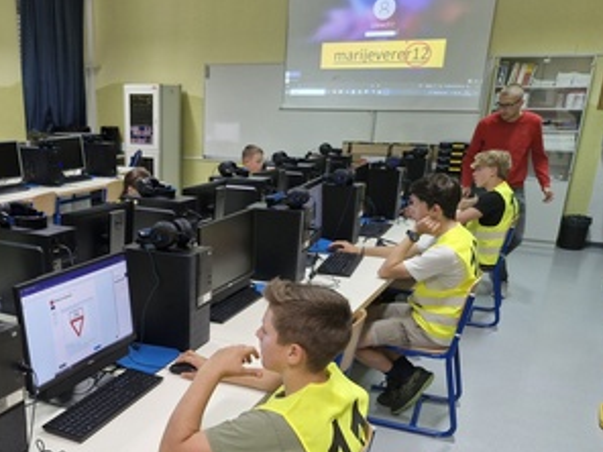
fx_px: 610
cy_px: 340
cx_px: 179
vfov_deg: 39.6
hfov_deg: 51.2
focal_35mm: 35
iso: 160
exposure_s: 1/100
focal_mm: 5.54
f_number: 1.8
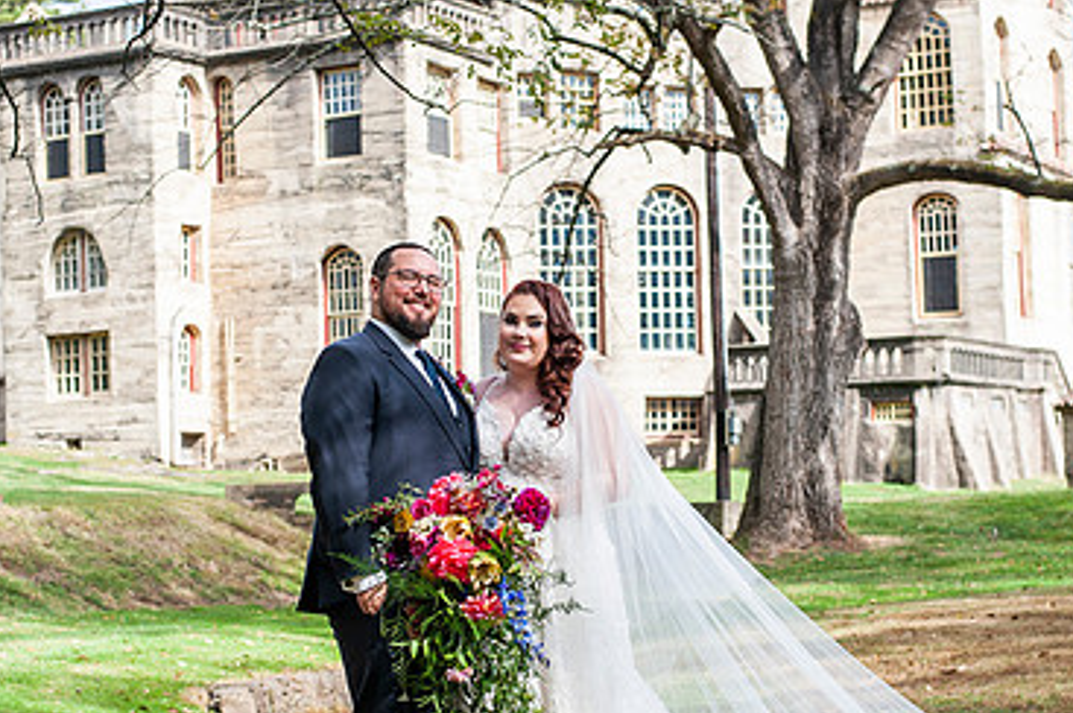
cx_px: 605
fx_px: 2352
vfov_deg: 17.2
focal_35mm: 79
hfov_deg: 25.7
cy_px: 459
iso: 400
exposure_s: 1/1600
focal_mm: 50
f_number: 4
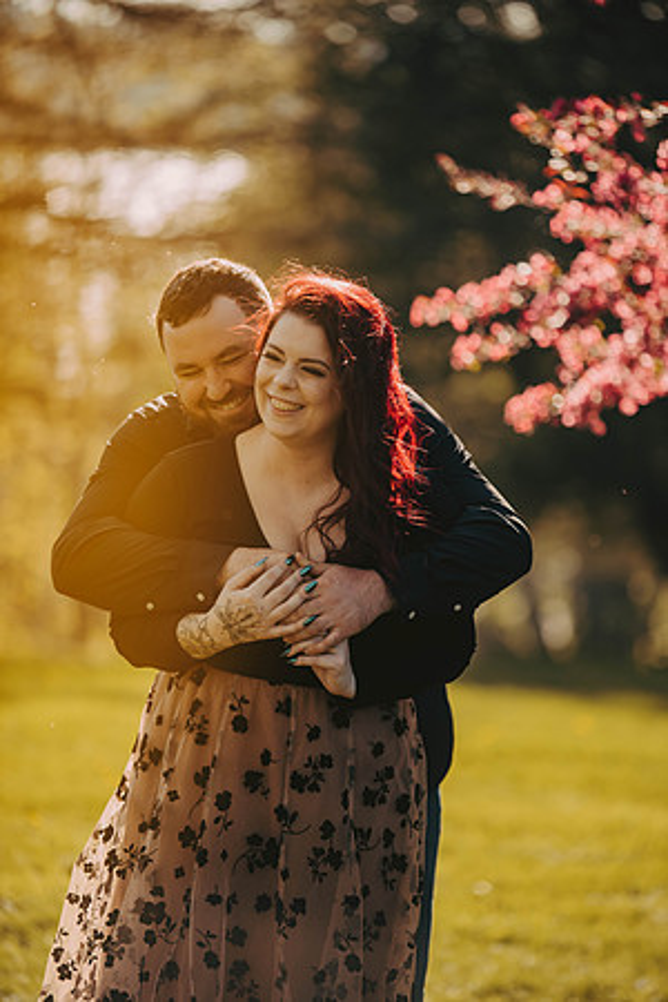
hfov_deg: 8.3
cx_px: 334
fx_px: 4592
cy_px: 501
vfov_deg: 12.5
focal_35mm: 165
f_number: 2.8
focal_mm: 165
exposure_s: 1/1250
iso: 400
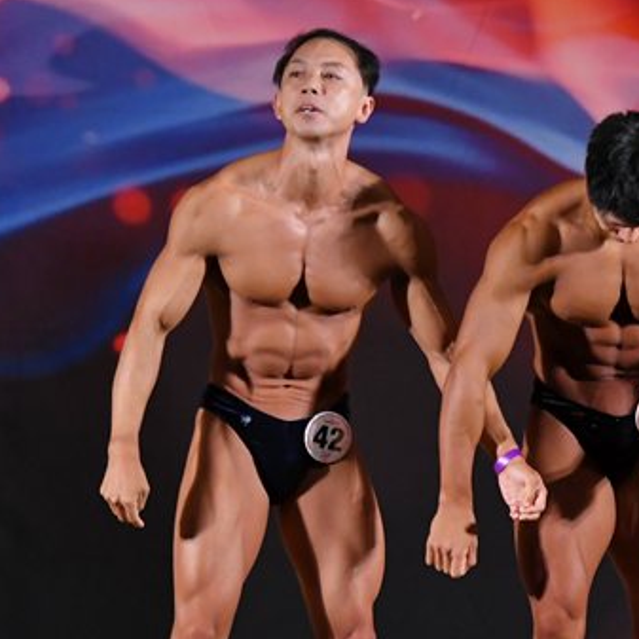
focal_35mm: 439
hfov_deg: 4.0
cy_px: 476
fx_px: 9168
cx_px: 638
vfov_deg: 4.0
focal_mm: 150
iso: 3200
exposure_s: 1/400
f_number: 5.6
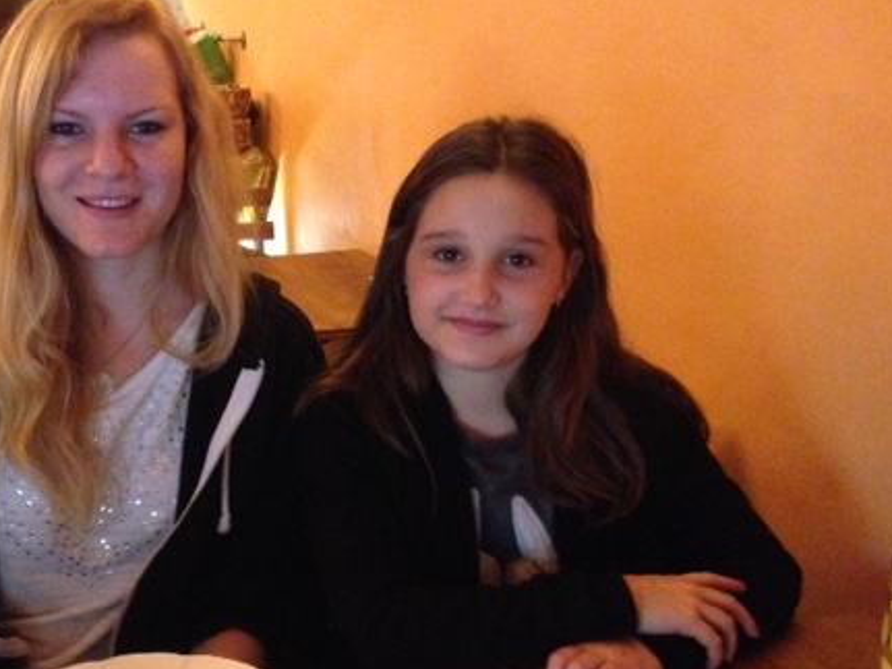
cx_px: 275
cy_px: 408
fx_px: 1262
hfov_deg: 38.3
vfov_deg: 29.6
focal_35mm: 49
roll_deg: -0.3
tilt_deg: -20.4
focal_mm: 4.12
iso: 800
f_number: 2.4
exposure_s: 1/15
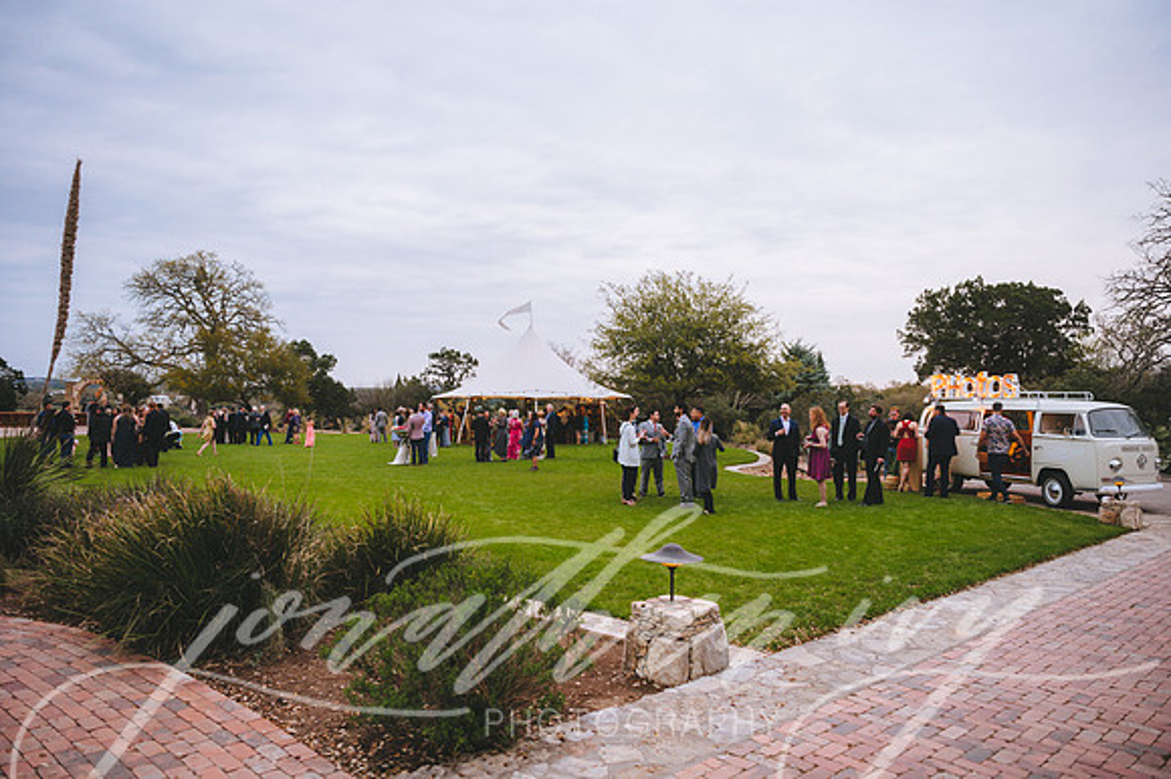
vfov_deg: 53.1
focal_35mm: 24
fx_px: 780
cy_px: 390
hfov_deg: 73.8
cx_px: 586
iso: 500
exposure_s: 1/200
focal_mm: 24
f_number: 2.8
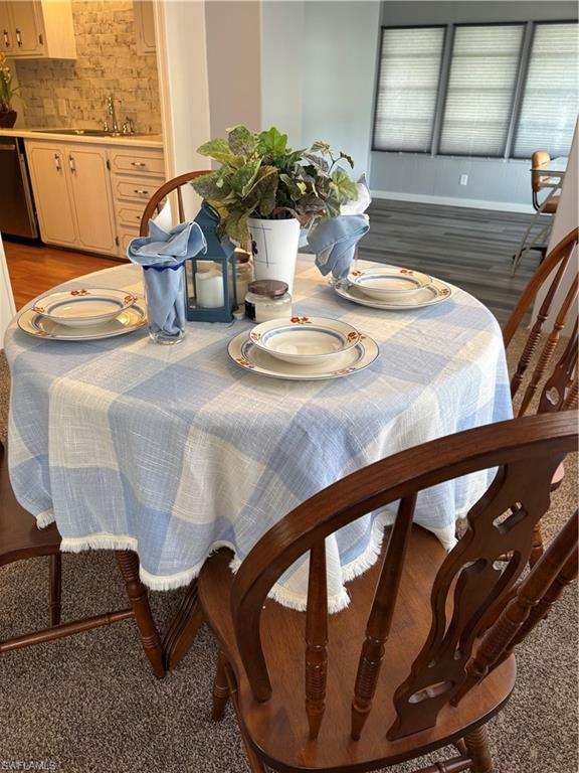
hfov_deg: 53.1
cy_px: 386
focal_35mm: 26
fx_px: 580
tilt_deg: -27.1
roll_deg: -2.3
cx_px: 290
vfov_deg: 67.3
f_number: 1.6
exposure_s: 1/60
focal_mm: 5.96
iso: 80
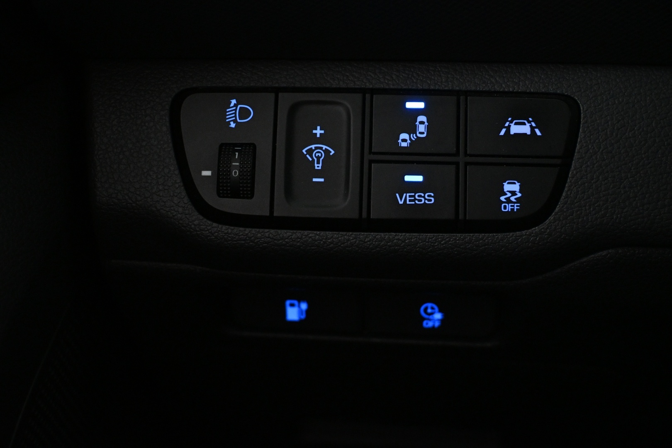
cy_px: 224
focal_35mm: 49
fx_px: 910
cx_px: 336
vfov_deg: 27.7
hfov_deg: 40.5
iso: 4000
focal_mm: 32.5
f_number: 5
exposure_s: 1/40
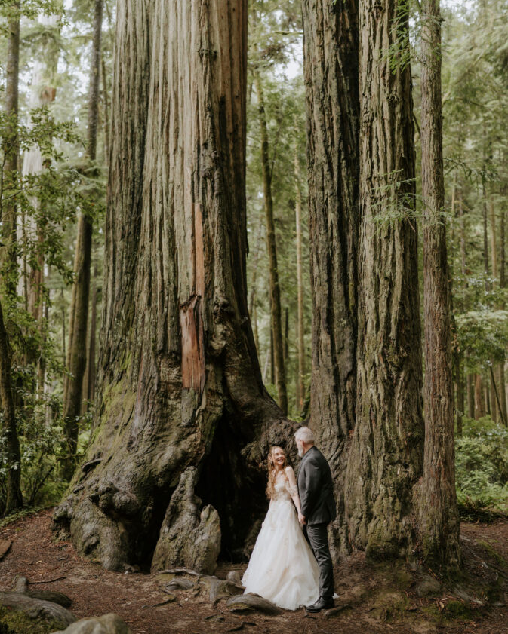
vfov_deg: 45.7
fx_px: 752
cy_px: 345
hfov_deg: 37.3
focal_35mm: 40
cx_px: 251
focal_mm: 35
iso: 200
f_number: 1.4
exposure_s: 1/250
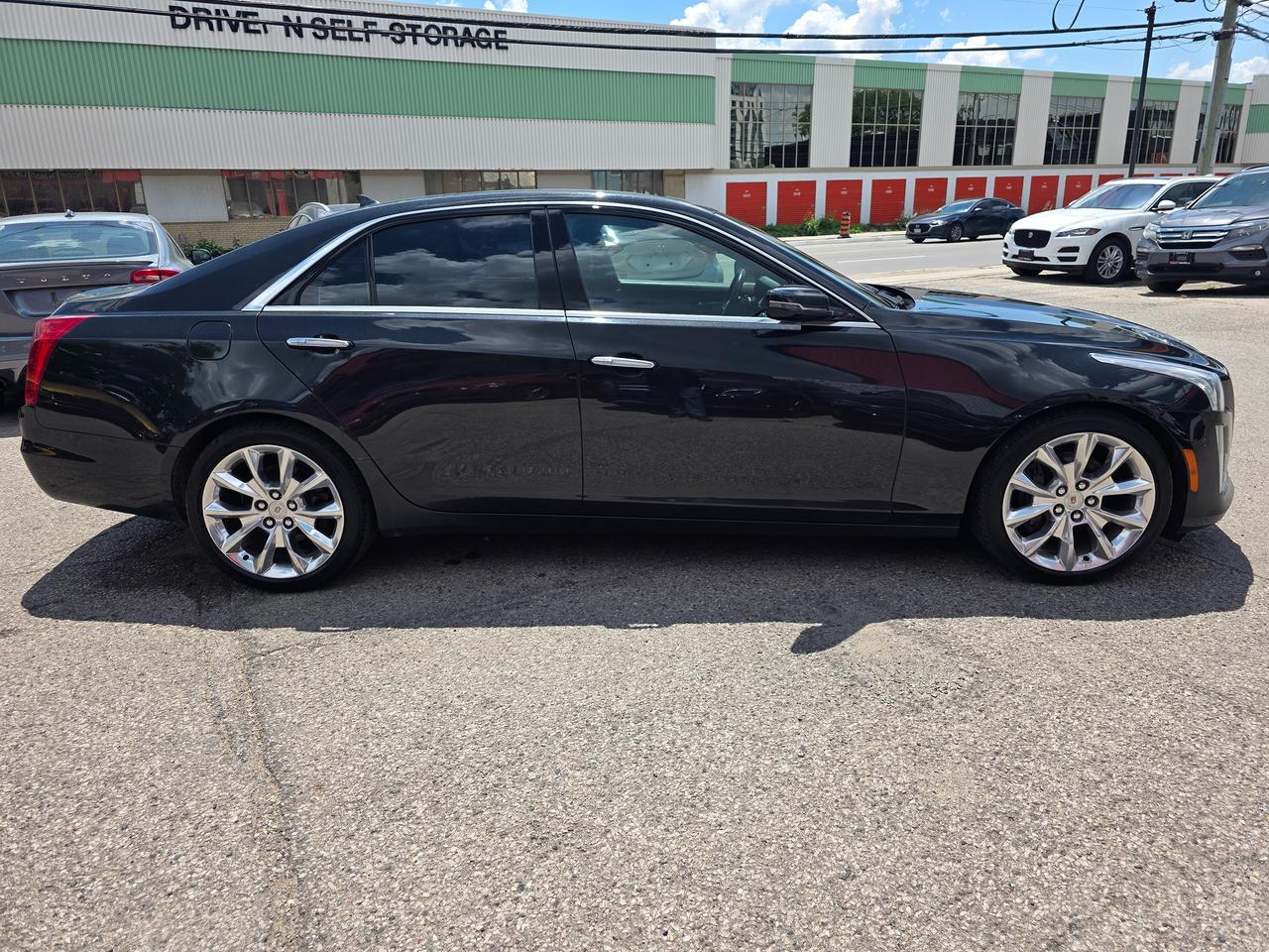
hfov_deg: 73.9
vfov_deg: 58.9
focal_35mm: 23
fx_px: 843
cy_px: 476
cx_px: 634
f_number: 1.7
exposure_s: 1/4434
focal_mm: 6.3
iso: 80
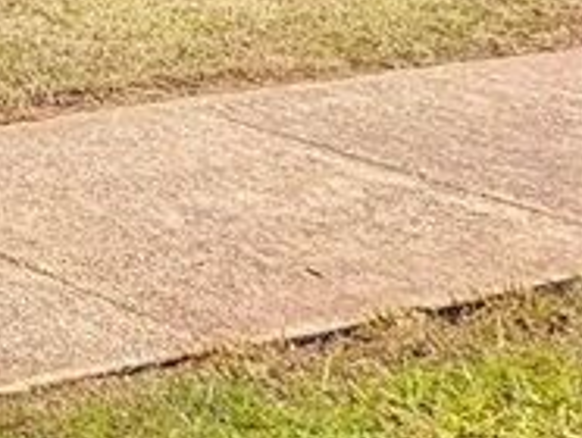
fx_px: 1296
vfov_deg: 14.9
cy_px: -494
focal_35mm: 77
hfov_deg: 12.9
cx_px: -1017
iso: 50
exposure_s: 1/561
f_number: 2.2
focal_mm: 2.22
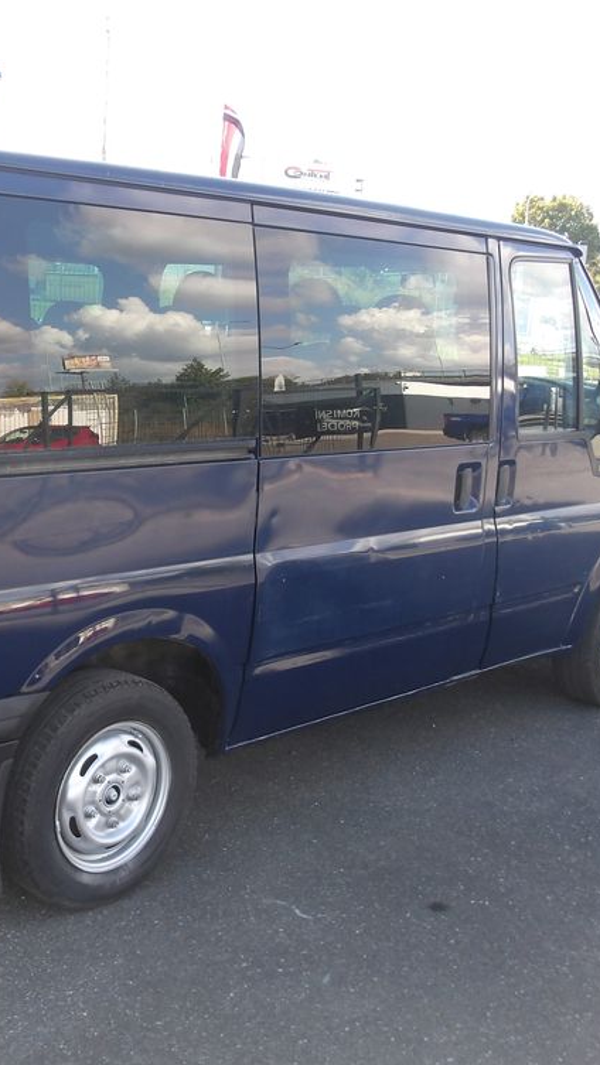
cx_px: 119
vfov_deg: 50.5
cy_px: 535
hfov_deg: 29.1
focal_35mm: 40
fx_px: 1130
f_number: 3
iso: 100
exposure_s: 1/209
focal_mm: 4.9
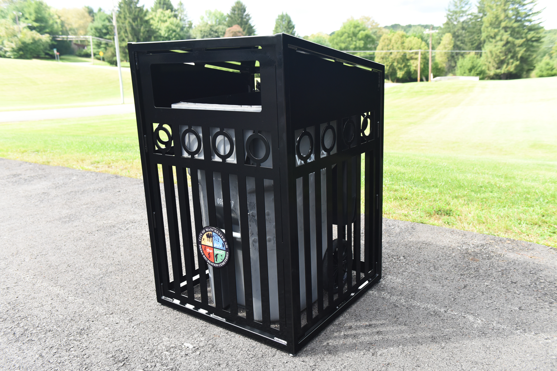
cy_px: 186
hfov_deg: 58.7
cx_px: 278
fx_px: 495
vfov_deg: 41.1
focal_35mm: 32
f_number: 5
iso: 1600
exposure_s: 1/800
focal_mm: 32
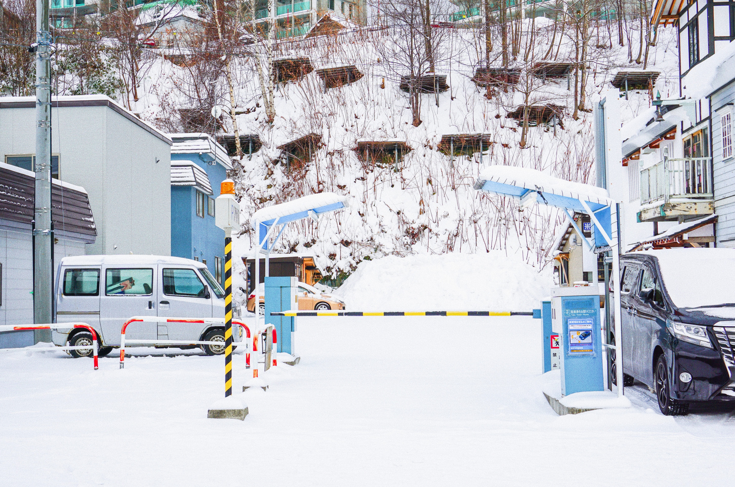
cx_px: 368
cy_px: 244
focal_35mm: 48
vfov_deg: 28.0
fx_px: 978
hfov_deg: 41.2
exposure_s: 1/100
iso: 100
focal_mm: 32
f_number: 9
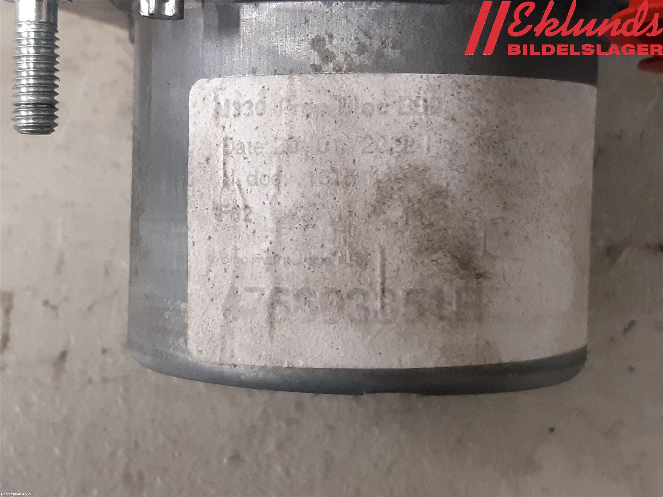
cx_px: 332
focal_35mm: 26
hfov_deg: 67.3
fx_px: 498
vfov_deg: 53.1
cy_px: 248
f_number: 1.7
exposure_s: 1/50
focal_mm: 3.93
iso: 250
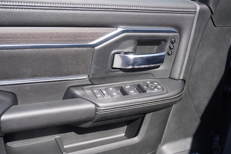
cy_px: 77
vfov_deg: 32.0
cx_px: 116
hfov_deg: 46.4
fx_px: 270
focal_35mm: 42
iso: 100
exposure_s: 1/160
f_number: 5
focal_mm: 28
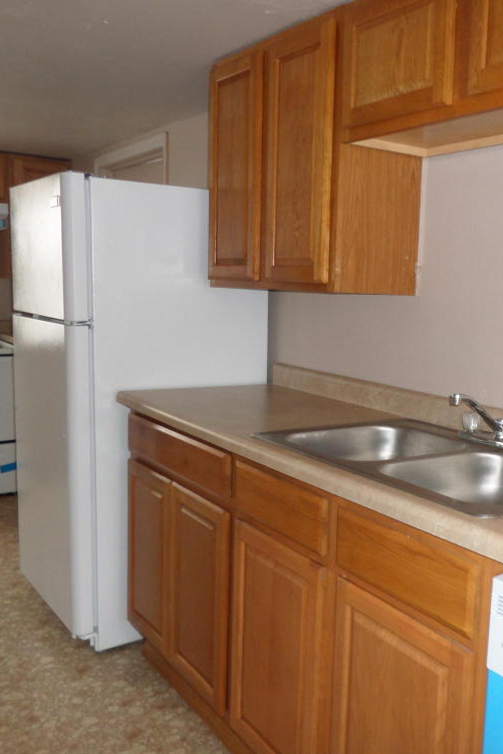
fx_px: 713
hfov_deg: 37.9
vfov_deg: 55.8
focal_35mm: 34
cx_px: 373
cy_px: 376
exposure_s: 1/20
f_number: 3.1
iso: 120
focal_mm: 4.3
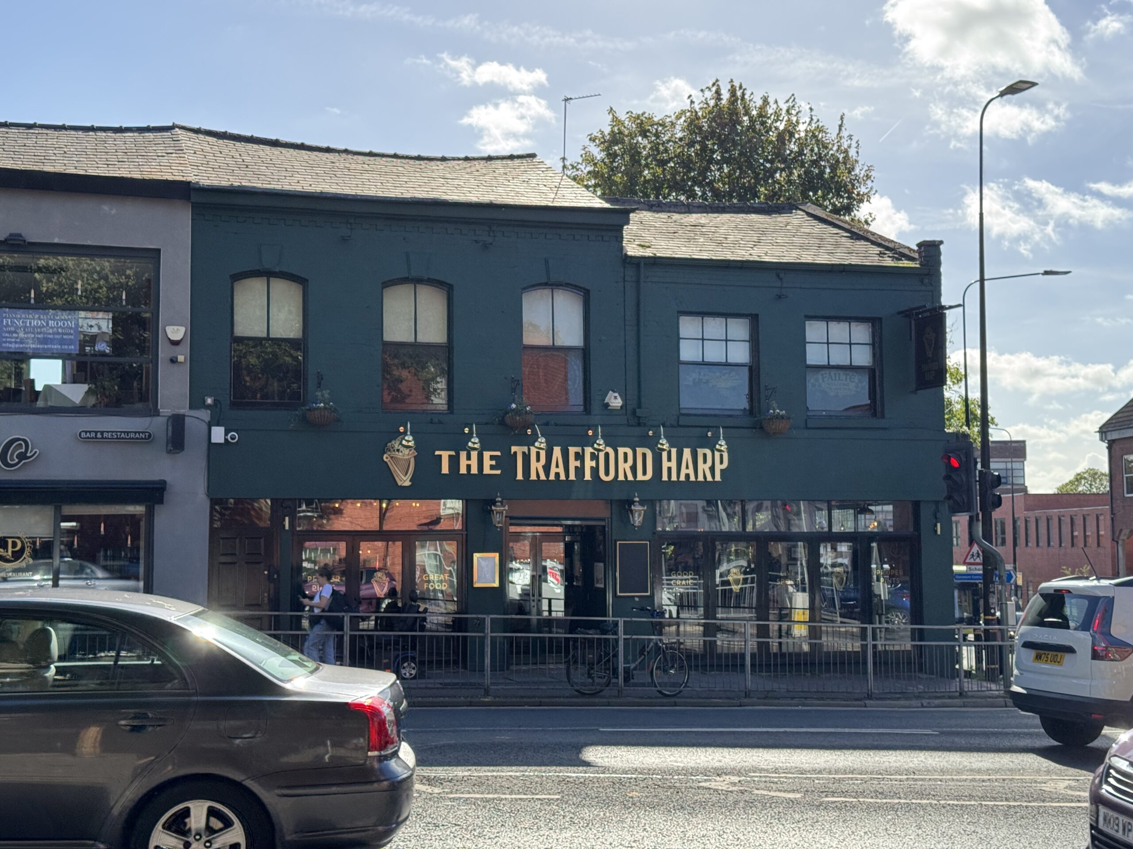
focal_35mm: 48
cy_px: 424
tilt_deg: +5.6
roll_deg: +0.0
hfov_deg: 39.7
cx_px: 566
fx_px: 1571
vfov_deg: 30.3
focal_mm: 6.76
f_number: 1.78
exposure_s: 1/1458
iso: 64
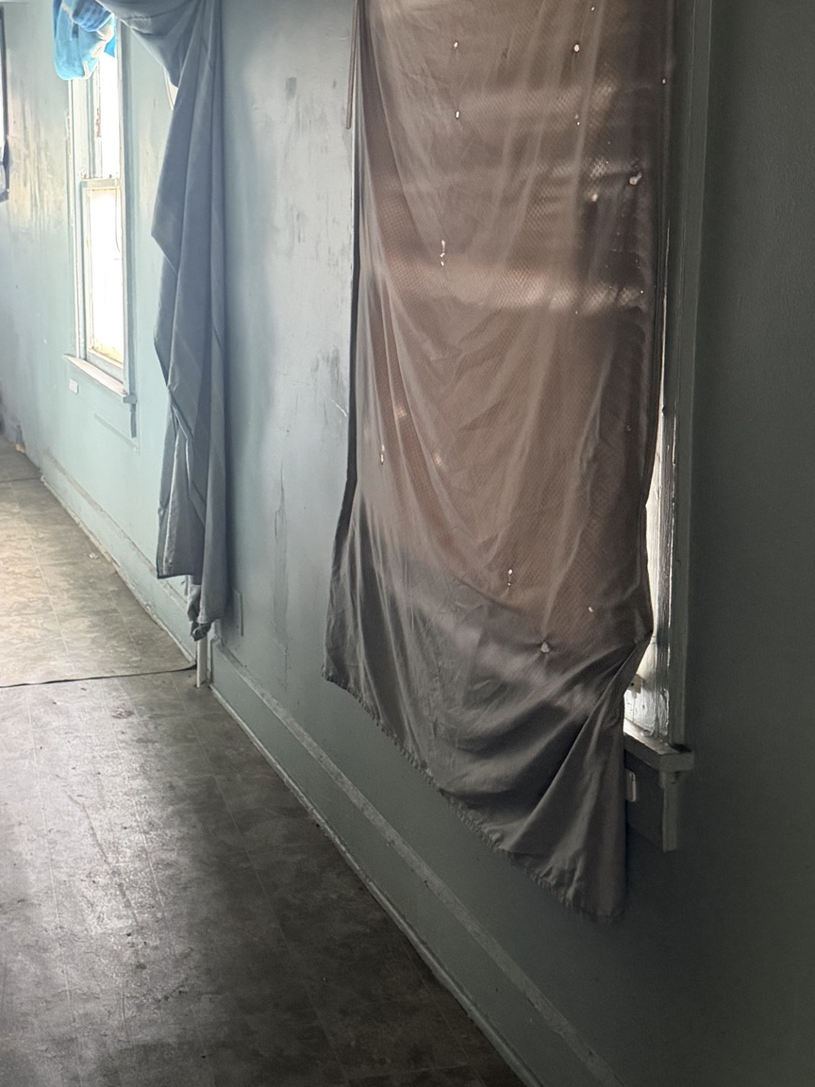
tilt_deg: -7.7
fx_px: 1507
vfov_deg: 39.4
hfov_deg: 29.7
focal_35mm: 48
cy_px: 405
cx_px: 186
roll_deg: +1.7
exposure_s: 1/56
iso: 800
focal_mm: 6.76
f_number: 1.78
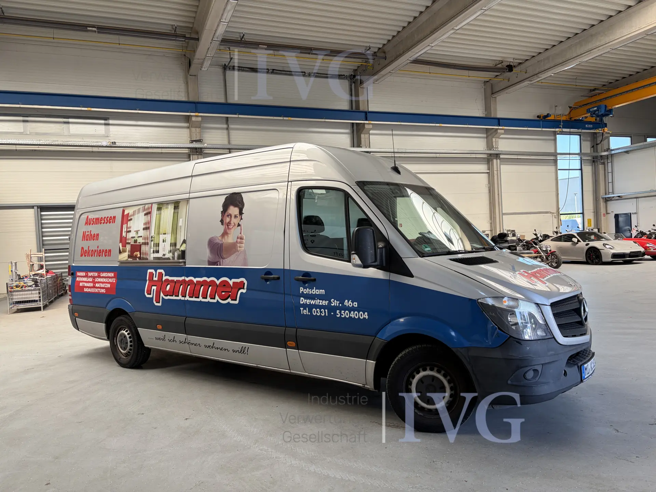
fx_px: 493
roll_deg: +3.5
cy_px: 246
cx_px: 328
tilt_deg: -0.9
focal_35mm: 26
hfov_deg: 67.3
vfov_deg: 53.1
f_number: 1.6
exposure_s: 1/122
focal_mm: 5.96
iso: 50
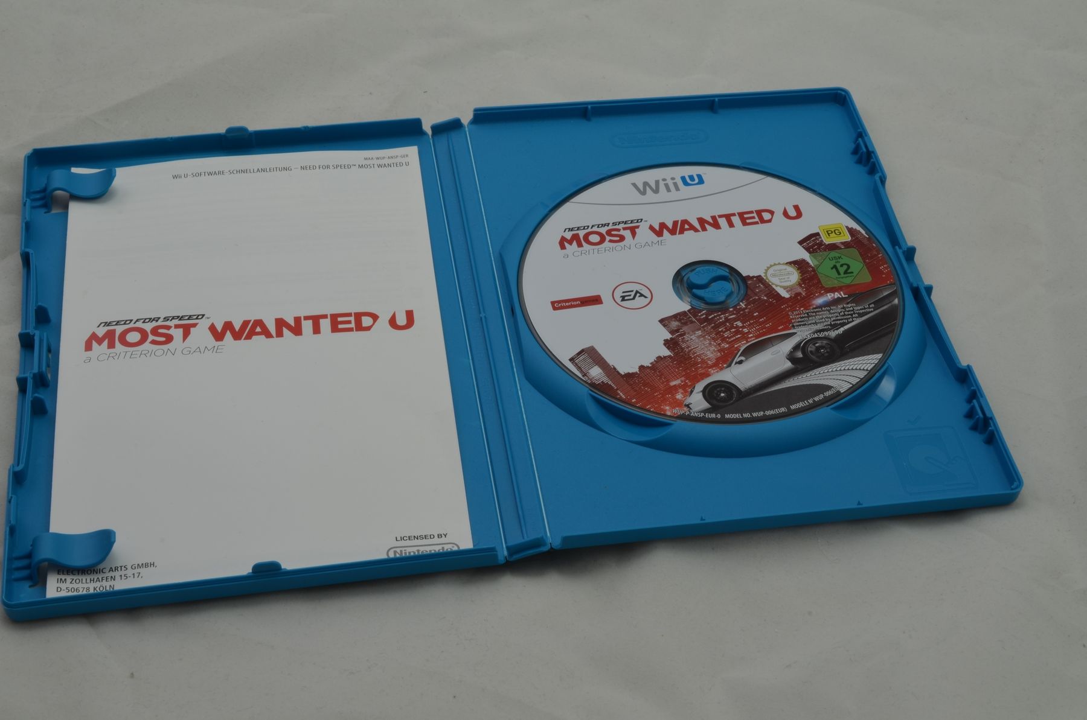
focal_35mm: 60
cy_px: 360
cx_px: 544
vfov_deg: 22.5
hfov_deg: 33.5
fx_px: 1808
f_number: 20
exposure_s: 1/2.5
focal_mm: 40
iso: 100
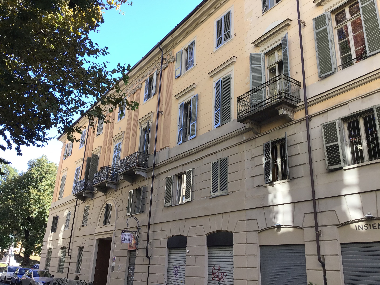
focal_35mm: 31
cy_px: 142
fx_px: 340
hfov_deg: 58.4
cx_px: 190
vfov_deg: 45.4
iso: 25
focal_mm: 3.3
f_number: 2.4
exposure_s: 1/159
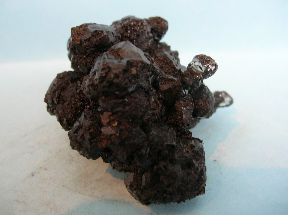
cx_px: 144
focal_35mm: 36
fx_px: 299
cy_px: 108
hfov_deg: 51.4
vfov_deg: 39.6
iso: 50
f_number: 2.7
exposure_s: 1/6
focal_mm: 6
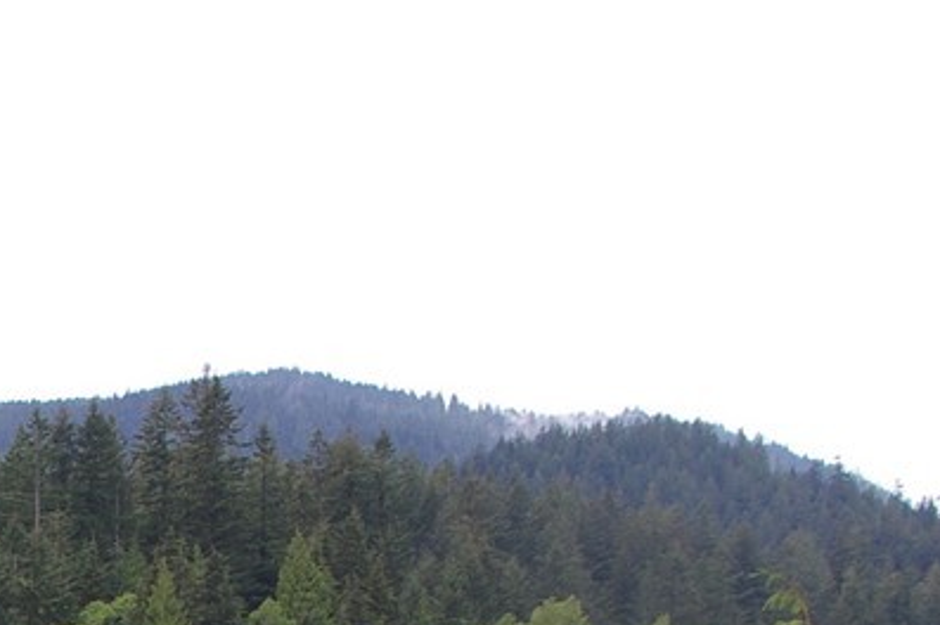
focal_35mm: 92
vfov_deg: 13.6
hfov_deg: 19.7
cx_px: -403
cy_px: 1035
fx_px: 2400
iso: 200
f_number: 6.7
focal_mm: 18
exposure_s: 1/180
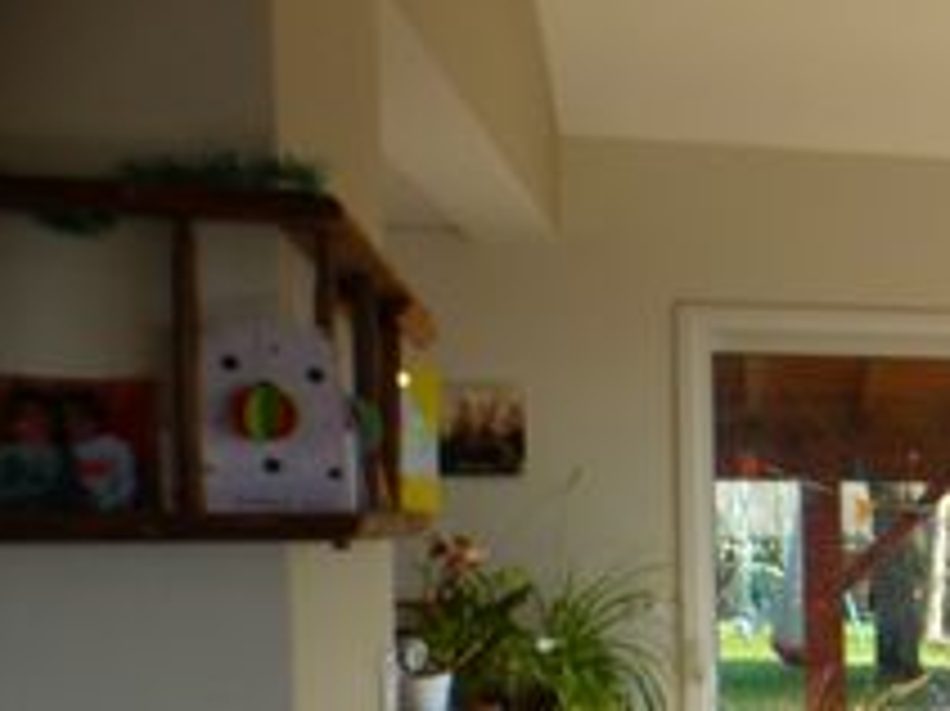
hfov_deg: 23.2
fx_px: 1947
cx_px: 1342
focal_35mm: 71
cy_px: 680
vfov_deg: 20.2
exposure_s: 1/125
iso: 100
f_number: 3.5
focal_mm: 4.5
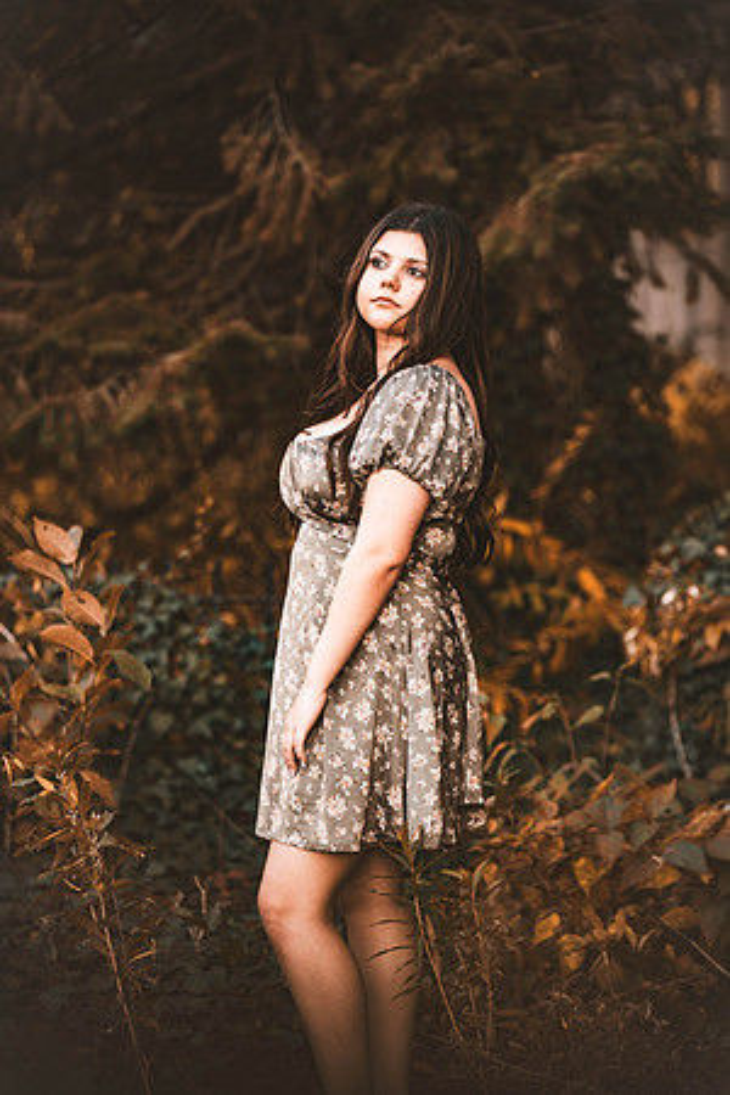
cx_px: 365
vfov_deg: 17.1
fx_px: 3650
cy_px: 548
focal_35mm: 120
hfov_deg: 11.4
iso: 400
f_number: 2.8
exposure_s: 1/320
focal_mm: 120
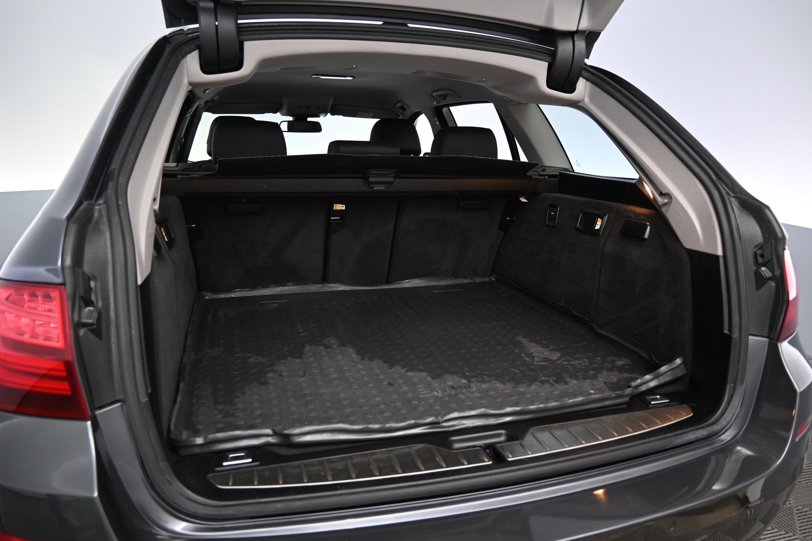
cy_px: 270
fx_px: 541
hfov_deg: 73.7
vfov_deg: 53.1
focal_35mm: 24
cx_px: 406
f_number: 3.5
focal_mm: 16
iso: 800
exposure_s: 1/25
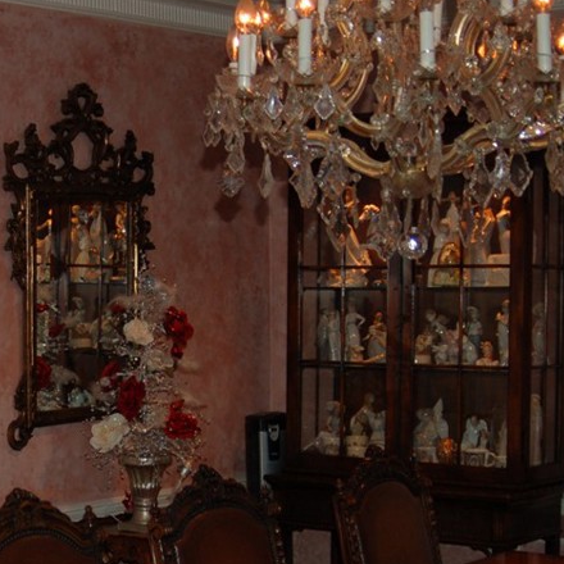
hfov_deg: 20.0
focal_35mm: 83
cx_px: -41
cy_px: 370
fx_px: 1530
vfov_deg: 20.8
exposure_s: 1/60
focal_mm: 28
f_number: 3.3
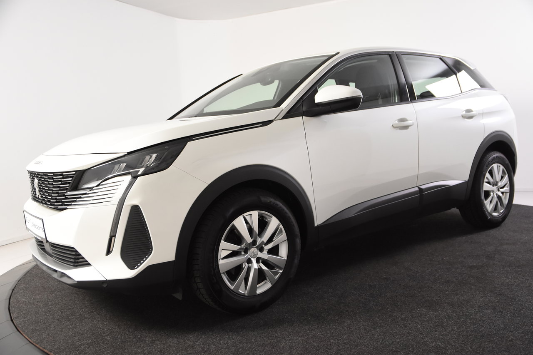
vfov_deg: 40.0
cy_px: 178
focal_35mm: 33
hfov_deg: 57.2
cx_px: 266
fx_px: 488
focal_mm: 22
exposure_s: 1/60
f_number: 4
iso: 1600
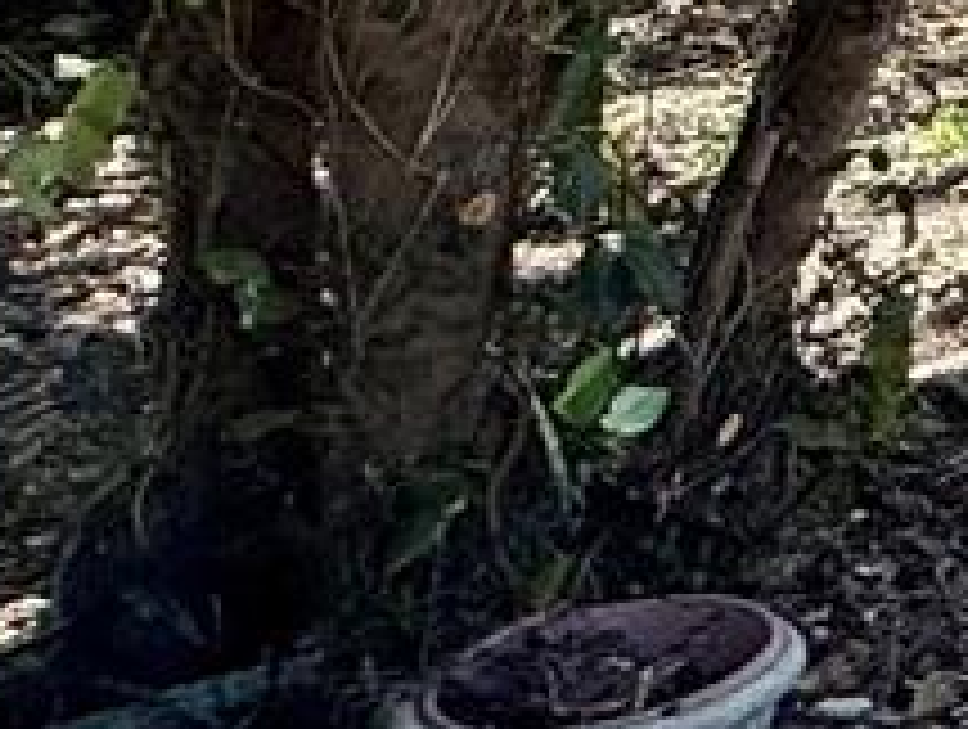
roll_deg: +0.6
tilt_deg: -5.1
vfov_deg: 13.2
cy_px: -486
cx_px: 3174
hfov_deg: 10.3
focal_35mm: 104
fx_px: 2913
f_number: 2.2
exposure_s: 1/347
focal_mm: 2.22
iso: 50
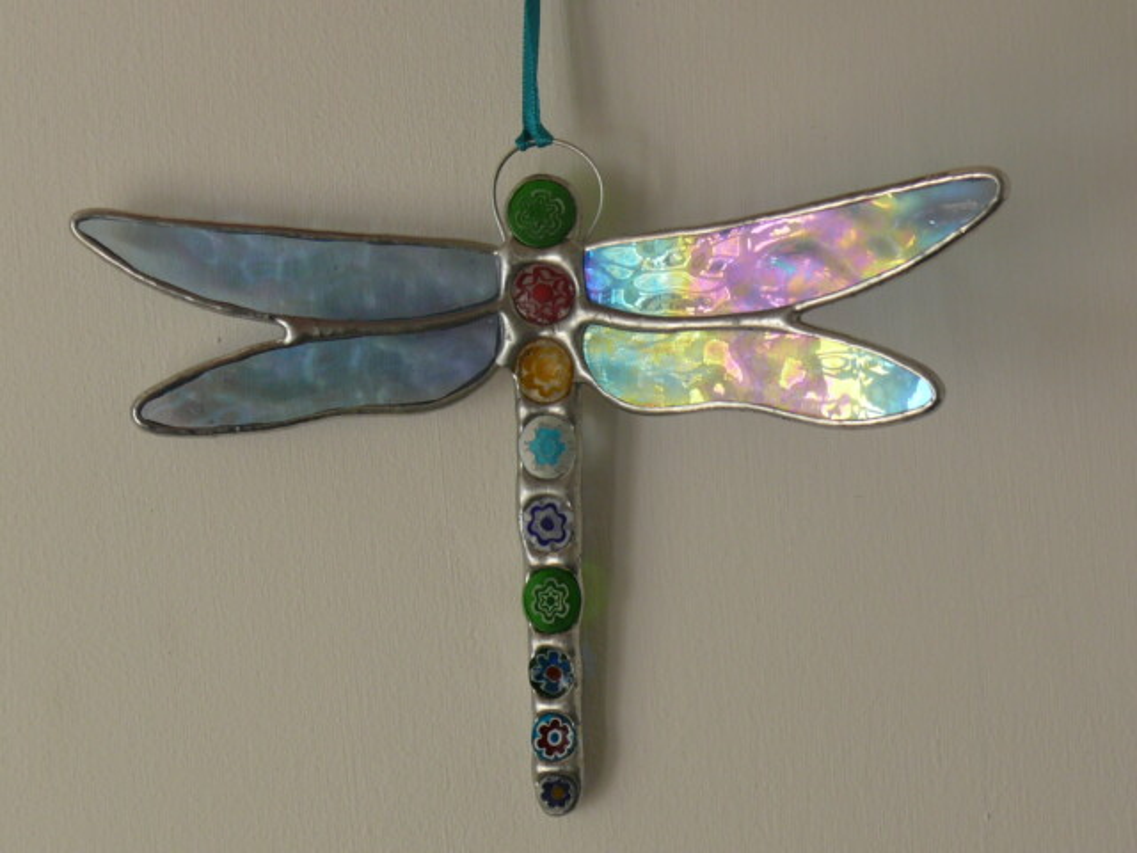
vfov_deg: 21.3
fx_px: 2266
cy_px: 426
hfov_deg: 28.2
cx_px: 568
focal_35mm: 69
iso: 100
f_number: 4
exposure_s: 1/100
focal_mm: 10.9
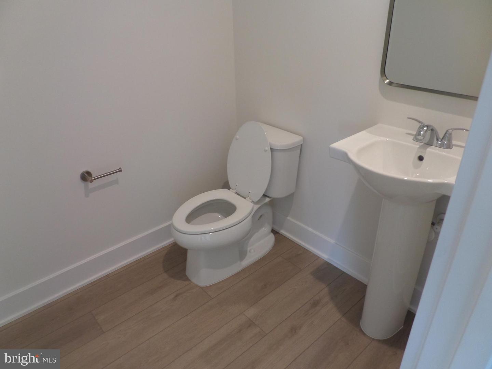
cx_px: 246
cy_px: 184
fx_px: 341
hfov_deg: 71.6
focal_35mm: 24
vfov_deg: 56.8
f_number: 3.2
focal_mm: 4
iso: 200
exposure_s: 1/30
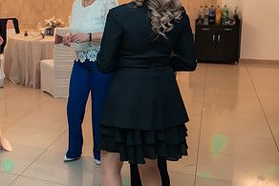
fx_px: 411
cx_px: -44
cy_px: 61
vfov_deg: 25.4
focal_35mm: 53
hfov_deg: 32.0
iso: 1600
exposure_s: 1/200
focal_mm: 21
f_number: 2.8
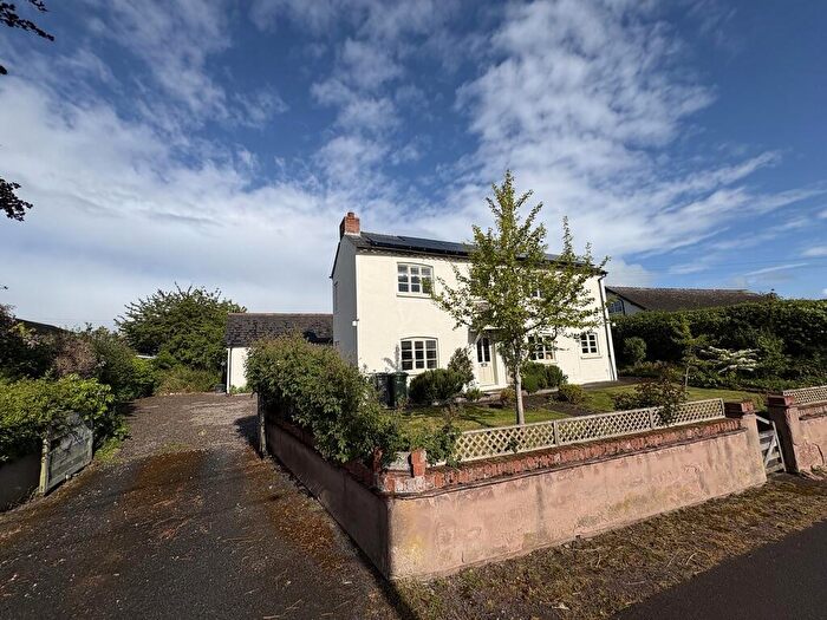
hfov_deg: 102.1
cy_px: 310
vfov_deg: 85.7
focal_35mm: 14
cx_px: 414
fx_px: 334
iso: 50
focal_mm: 2.22
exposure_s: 1/4132
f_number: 2.2
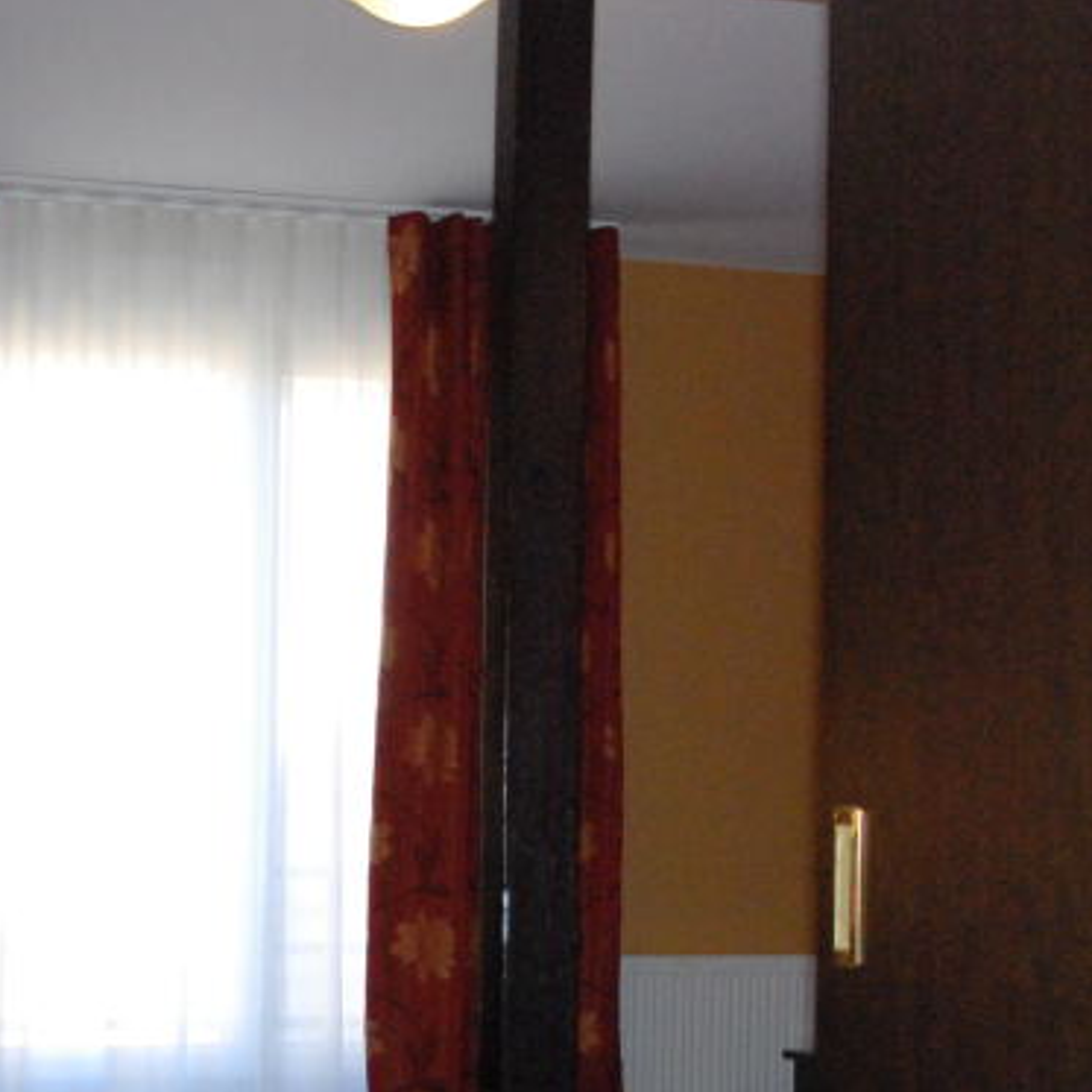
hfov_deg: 24.6
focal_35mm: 70
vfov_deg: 24.1
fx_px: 2498
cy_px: 950
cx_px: 445
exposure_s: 1/200
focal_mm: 20
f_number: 6.3
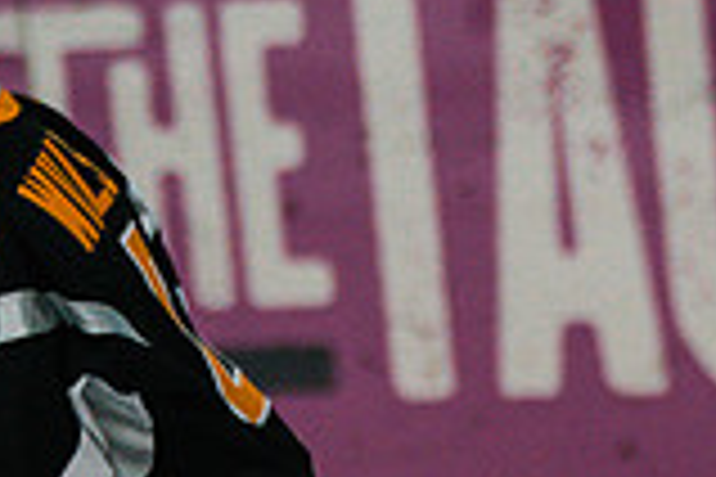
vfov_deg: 1.7
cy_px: 809
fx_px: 16487
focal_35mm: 829
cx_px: 509
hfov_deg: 2.5
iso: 3200
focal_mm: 176
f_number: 3.2
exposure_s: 1/1600
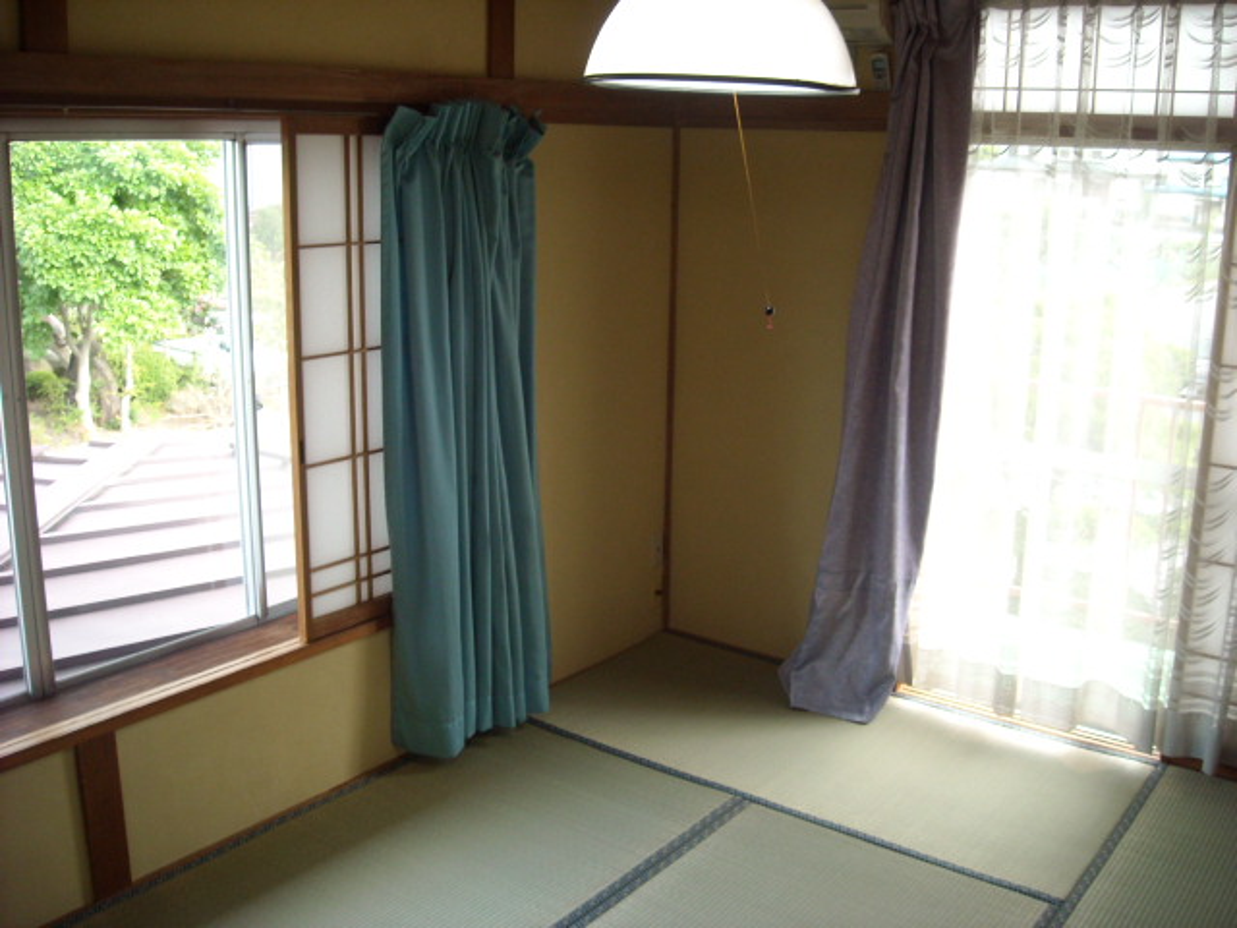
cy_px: 464
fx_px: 1251
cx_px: 618
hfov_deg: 52.6
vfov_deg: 40.7
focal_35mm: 35
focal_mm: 5.7
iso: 154
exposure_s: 1/60
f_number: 2.8
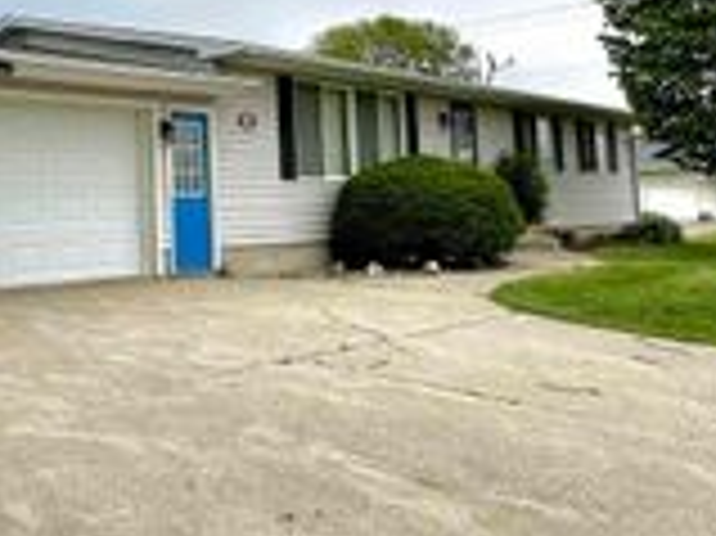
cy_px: 128
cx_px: 108
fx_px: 909
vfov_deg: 32.2
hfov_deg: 40.5
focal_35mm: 44
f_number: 2.2
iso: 50
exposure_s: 1/1949
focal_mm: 2.22
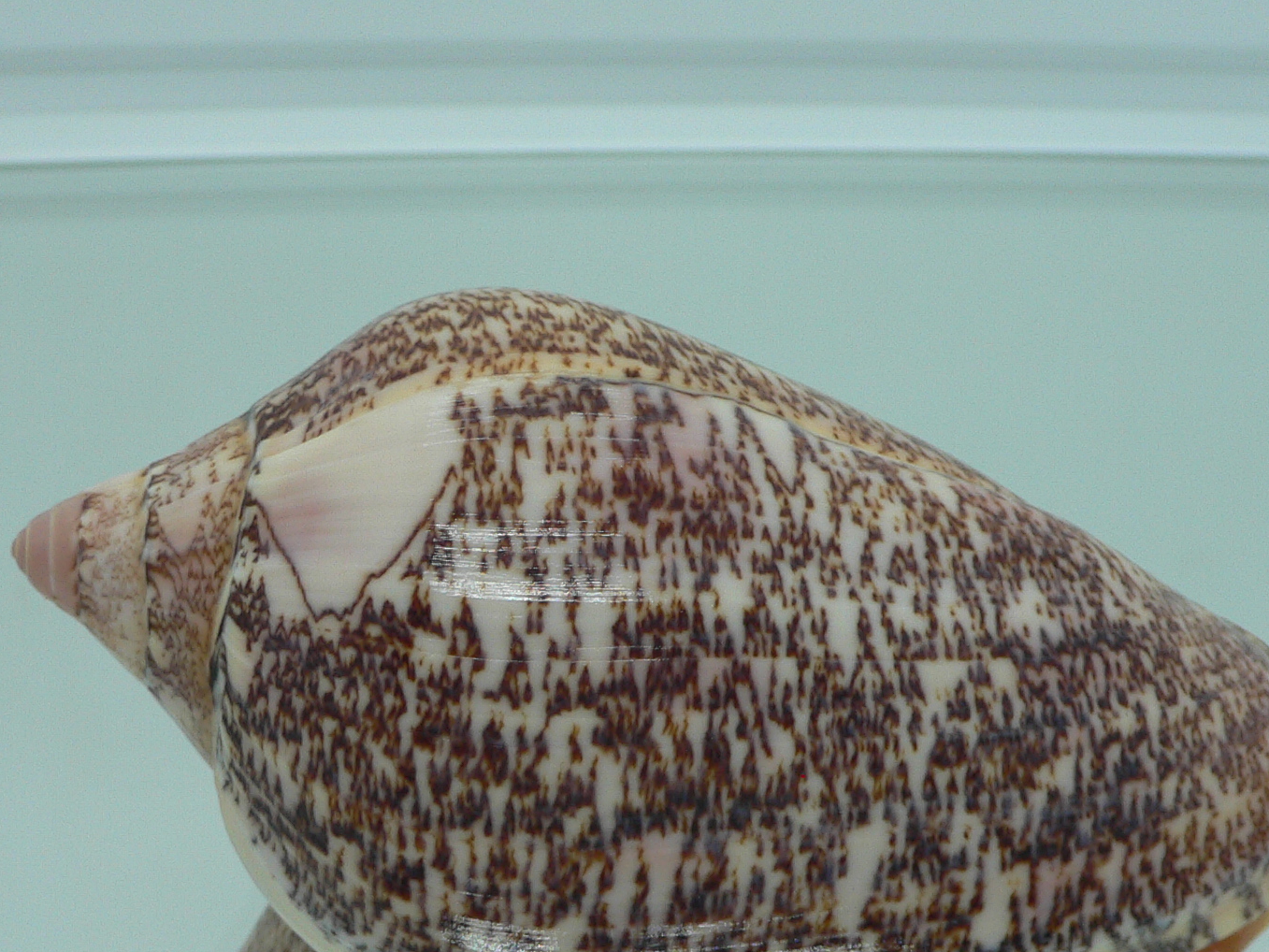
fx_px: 1906
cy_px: 637
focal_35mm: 52
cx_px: 698
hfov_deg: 36.8
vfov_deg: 27.9
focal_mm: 4.6
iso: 80
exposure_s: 1/60
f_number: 2.8
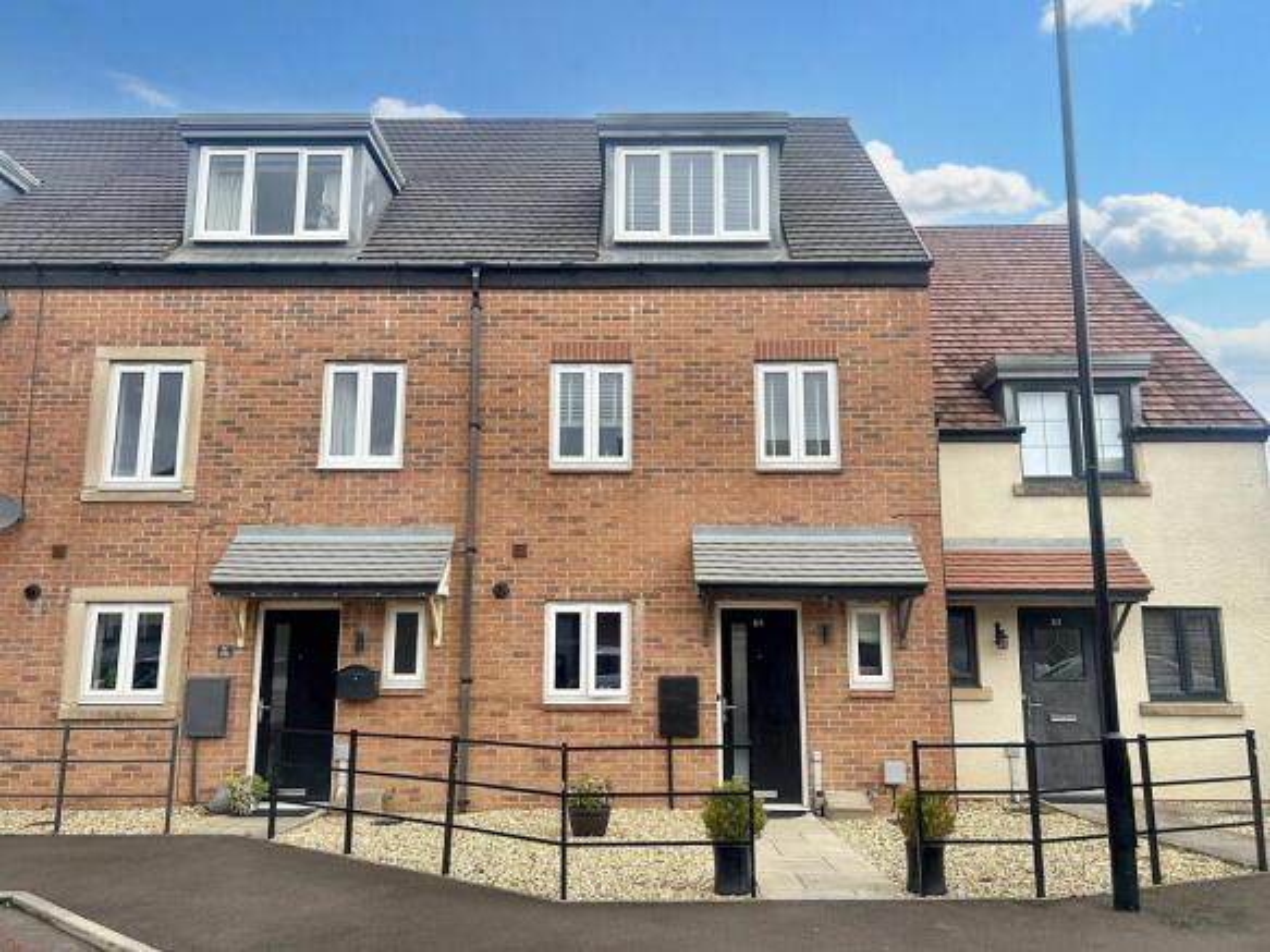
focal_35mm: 26
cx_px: 635
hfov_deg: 67.3
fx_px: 954
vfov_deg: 53.0
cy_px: 476
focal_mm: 5.7
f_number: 1.5
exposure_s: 1/2165
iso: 50
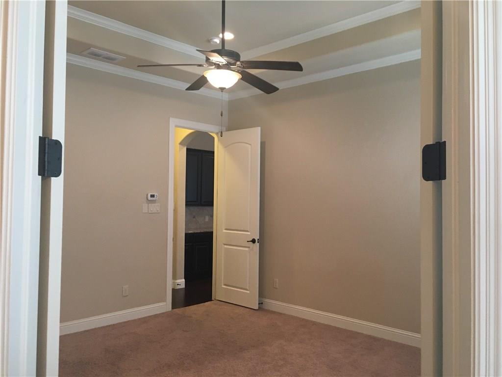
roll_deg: -1.0
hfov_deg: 61.7
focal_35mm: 29
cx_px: 251
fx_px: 421
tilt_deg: +1.0
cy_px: 188
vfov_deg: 48.2
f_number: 2.2
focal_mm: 4.15
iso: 125
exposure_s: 1/30
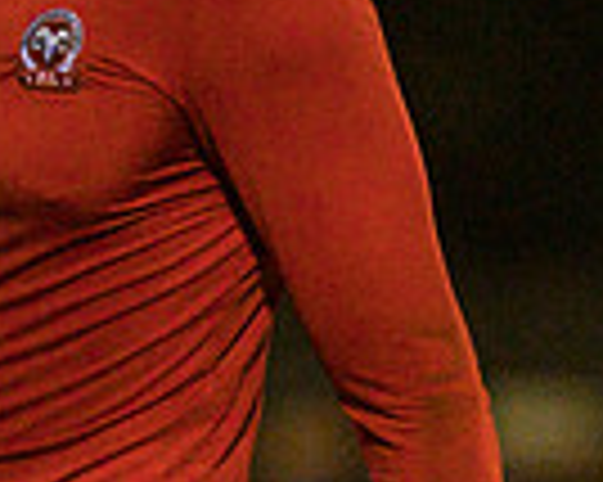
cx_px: -67
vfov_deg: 0.9
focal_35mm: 1779
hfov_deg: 1.1
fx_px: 31726
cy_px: 221
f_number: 2.8
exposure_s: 1/1000
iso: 5000
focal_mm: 250
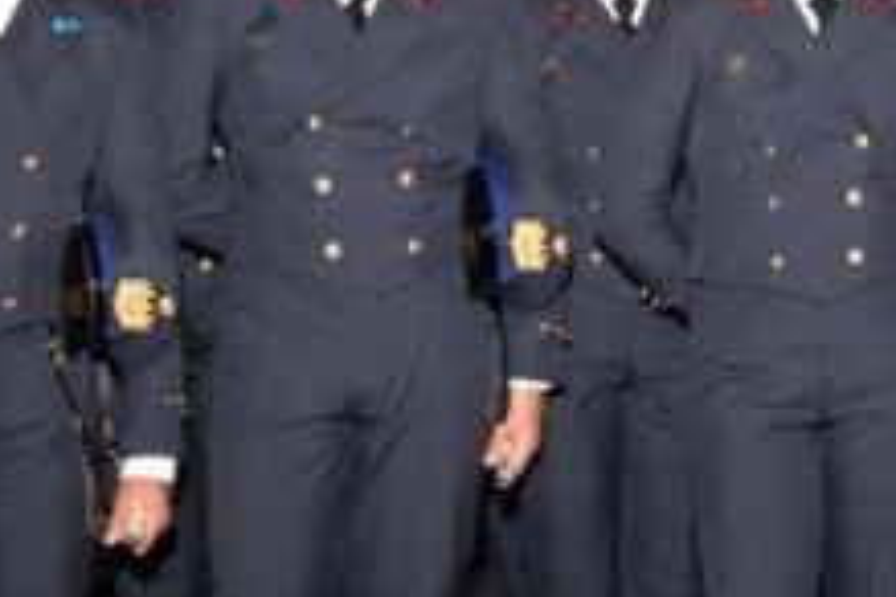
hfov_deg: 17.2
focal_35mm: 112
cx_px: 1162
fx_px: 2787
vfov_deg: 12.2
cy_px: 235
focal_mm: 24
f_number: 6.3
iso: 1000
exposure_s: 1/250
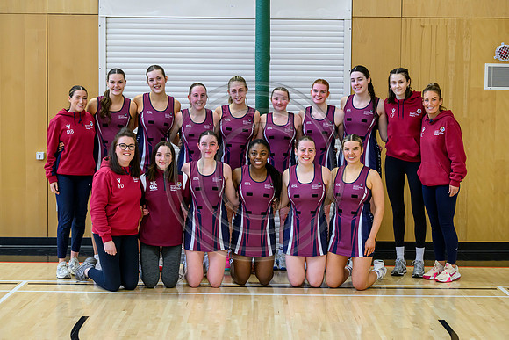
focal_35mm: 70
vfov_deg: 19.5
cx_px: 254
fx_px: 990
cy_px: 170
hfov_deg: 28.8
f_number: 3.5
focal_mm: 70
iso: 3200
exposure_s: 1/640
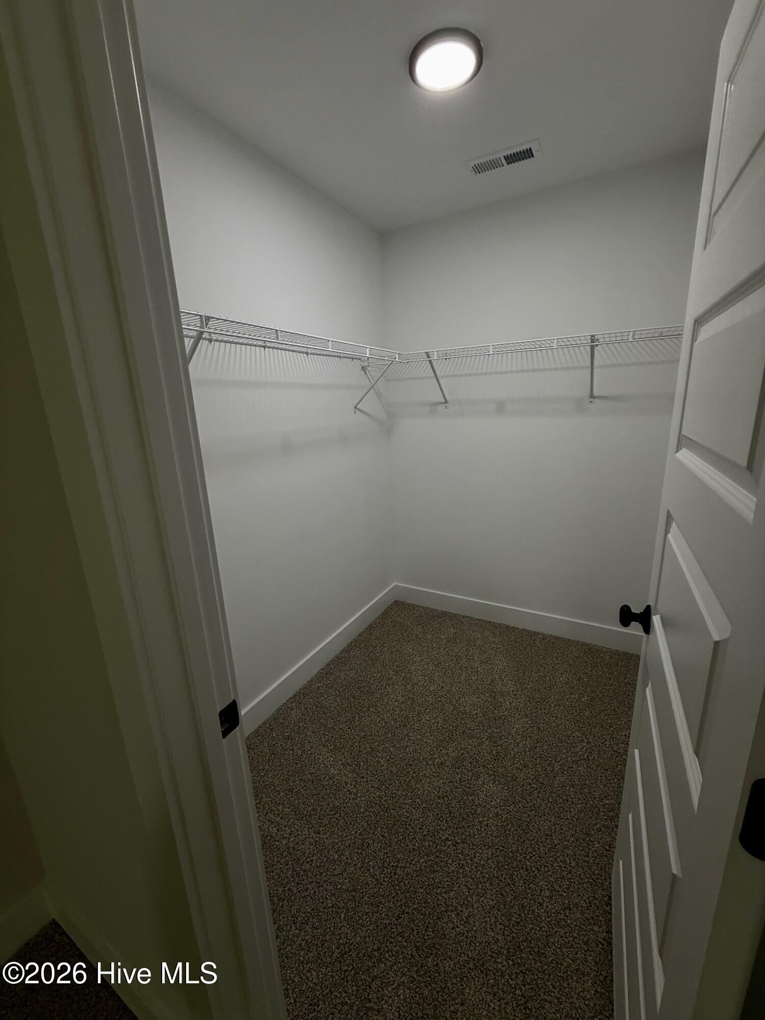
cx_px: 382
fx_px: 413
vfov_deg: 102.1
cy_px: 510
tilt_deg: -14.1
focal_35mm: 14
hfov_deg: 85.7
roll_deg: +2.7
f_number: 2.2
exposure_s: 1/120
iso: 80
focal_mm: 2.22
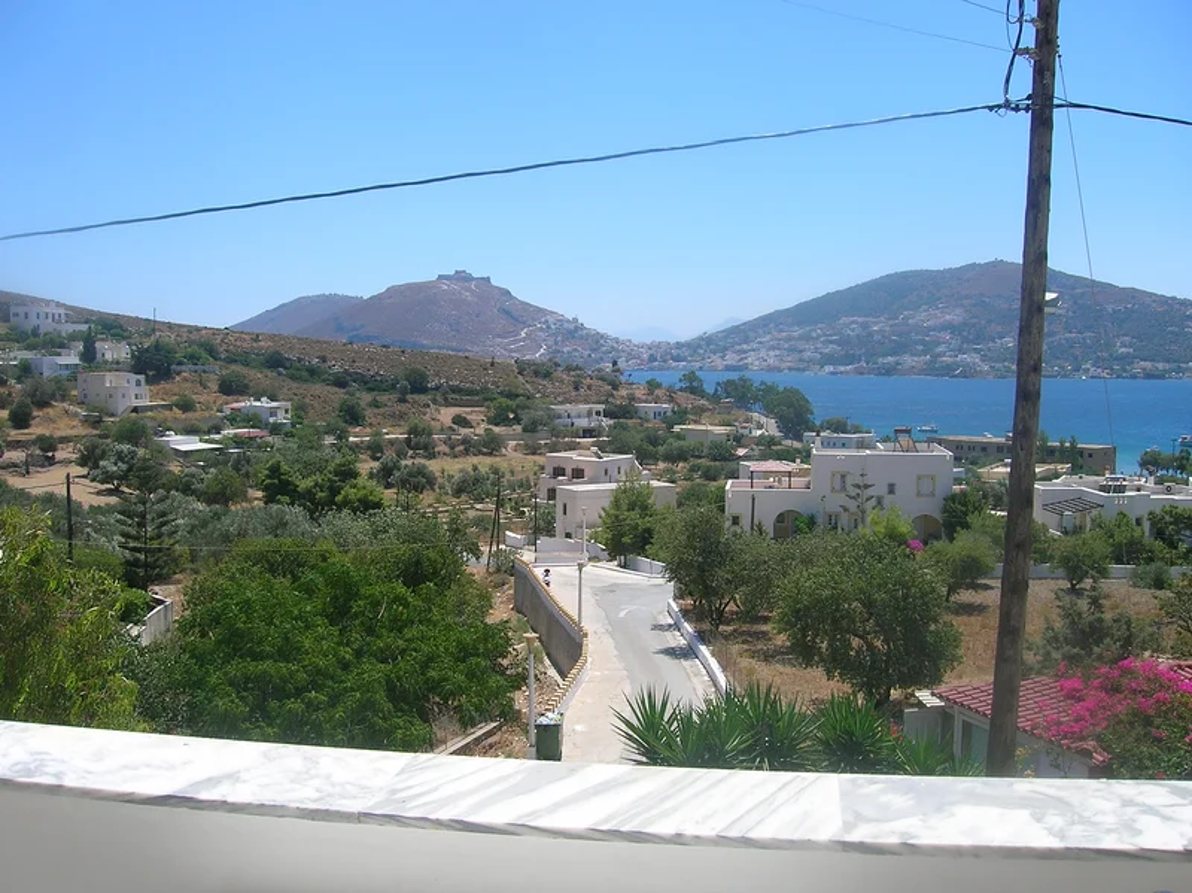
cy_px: 446
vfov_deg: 41.8
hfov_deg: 54.0
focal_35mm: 34
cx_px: 596
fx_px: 1170
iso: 50
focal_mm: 5.7
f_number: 4.9
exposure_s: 1/497
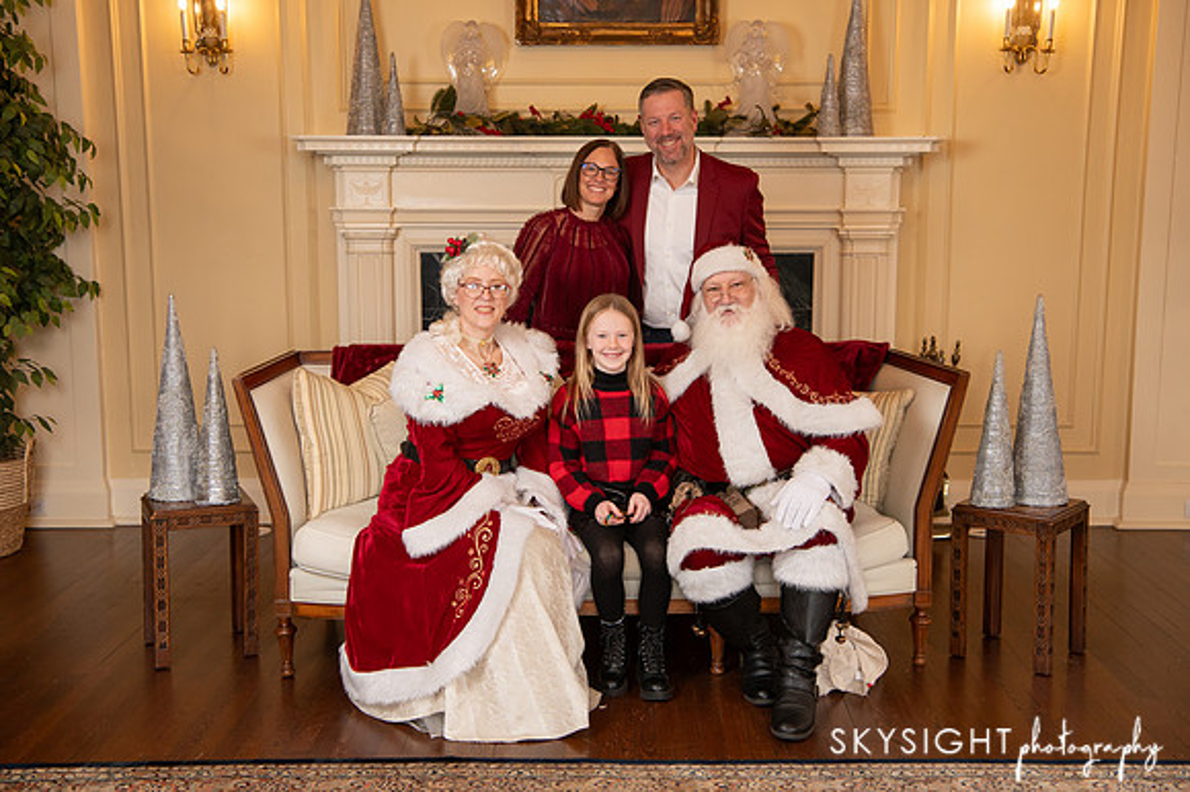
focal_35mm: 45
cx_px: 595
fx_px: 1502
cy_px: 390
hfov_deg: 43.2
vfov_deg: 29.5
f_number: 5.6
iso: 1600
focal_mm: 44
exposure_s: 1/200
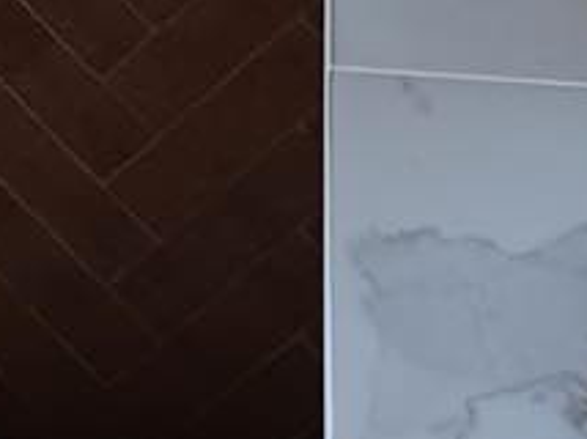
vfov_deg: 7.9
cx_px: -255
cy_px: 19
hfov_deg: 10.3
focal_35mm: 187
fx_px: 3167
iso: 320
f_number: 1.8
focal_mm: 4.6
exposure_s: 1/40
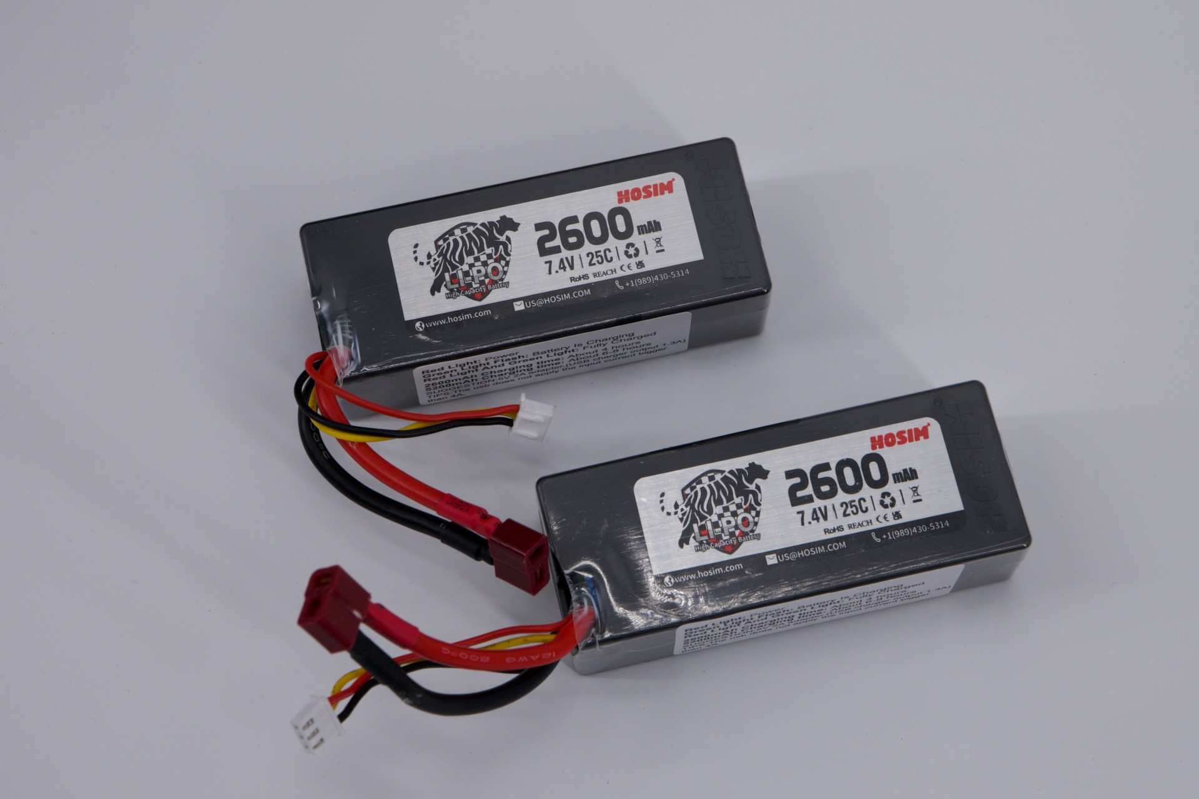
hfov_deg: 28.8
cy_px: 400
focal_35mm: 70
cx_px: 600
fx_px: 2331
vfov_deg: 19.5
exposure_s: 1/125
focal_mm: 70
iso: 640
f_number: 16
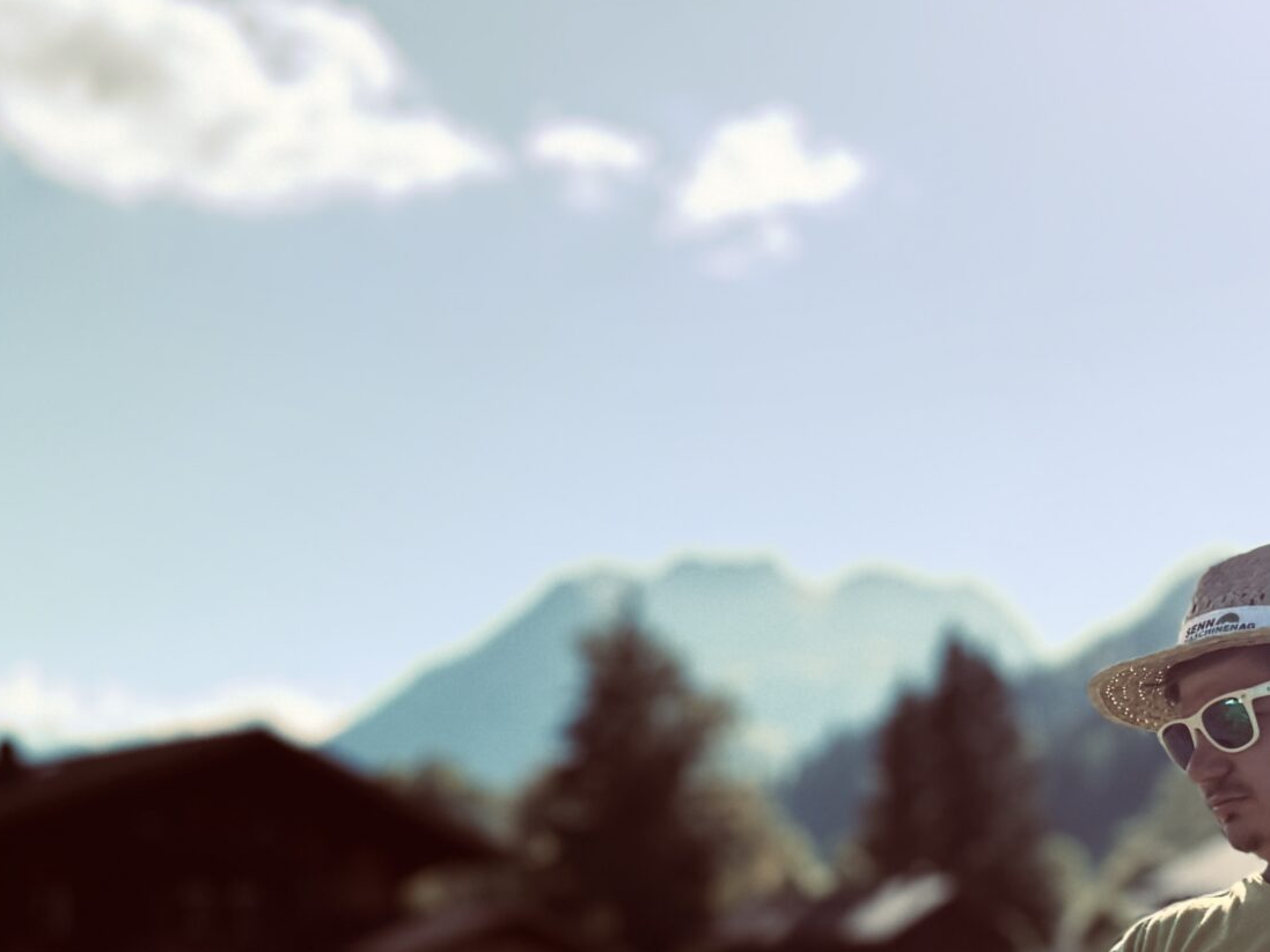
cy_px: 789
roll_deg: +0.2
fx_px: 2055
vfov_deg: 25.6
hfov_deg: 34.3
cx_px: 674
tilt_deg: +3.1
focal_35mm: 56
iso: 100
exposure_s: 1/3584
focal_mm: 6.76
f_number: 1.78
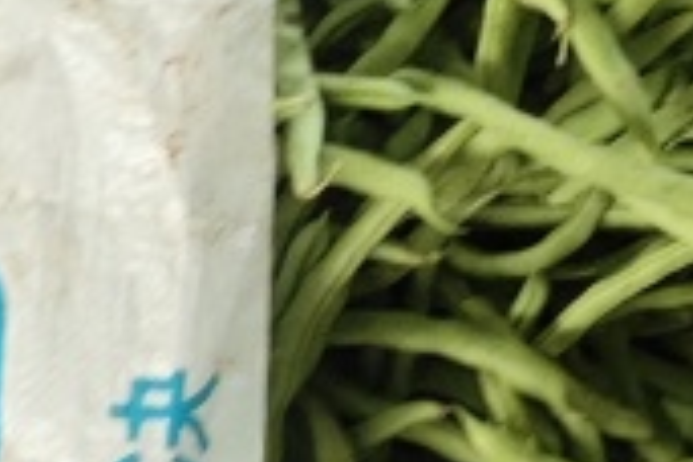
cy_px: 241
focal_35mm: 162
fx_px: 3118
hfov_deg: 11.4
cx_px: 1414
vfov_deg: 8.5
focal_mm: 4.71
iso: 709
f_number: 1.79
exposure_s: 1/100
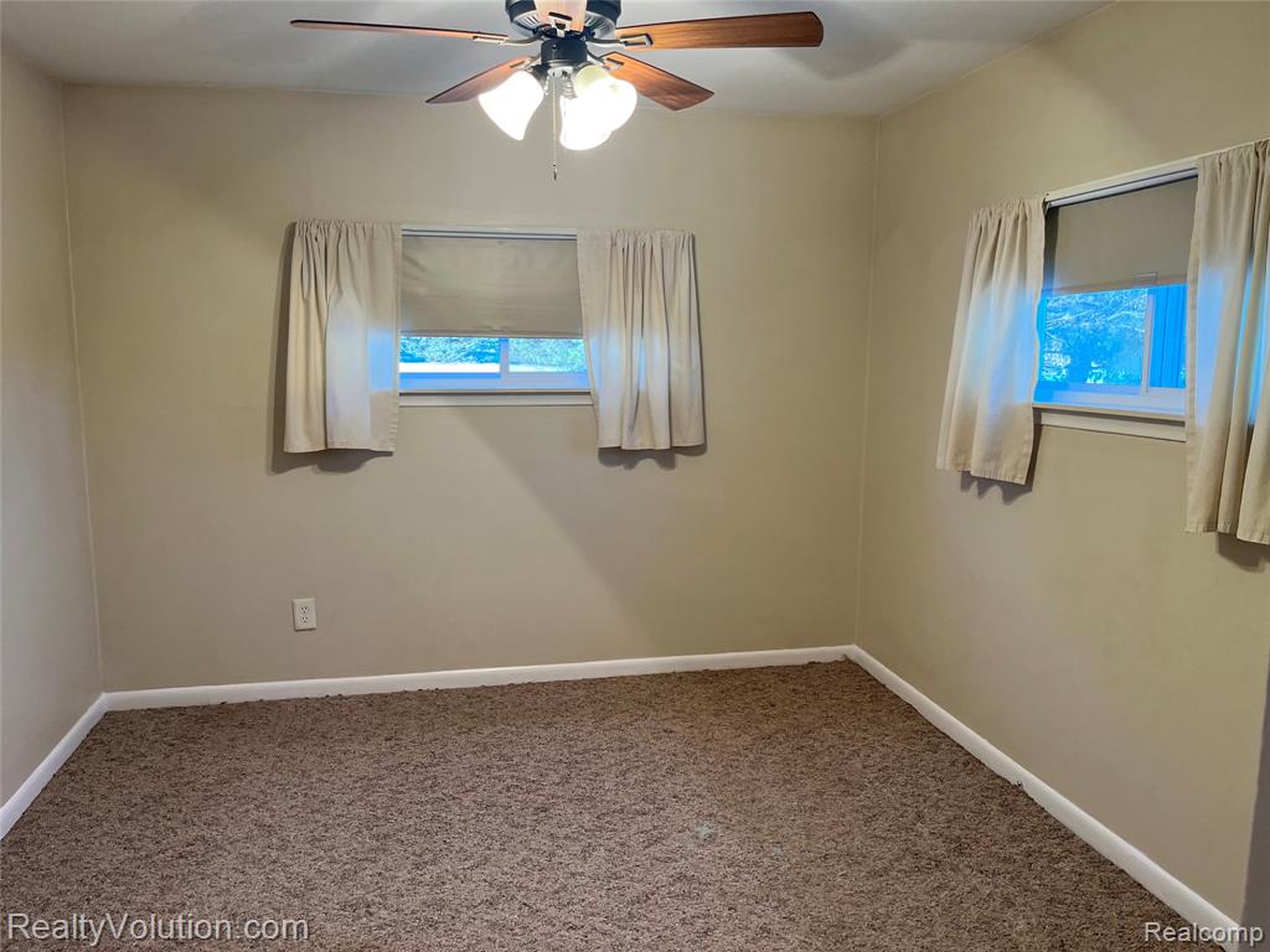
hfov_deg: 67.3
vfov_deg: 53.1
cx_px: 635
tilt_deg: -4.4
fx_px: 954
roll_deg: +0.3
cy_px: 476
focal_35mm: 26
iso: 80
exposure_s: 1/120
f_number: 1.6
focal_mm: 5.1
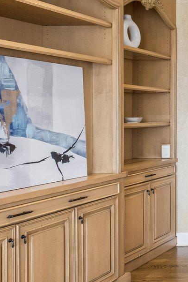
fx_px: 399
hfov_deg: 16.4
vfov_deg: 38.7
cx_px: 418
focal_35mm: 51
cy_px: 109
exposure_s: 1/10
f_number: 8
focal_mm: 10
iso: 250
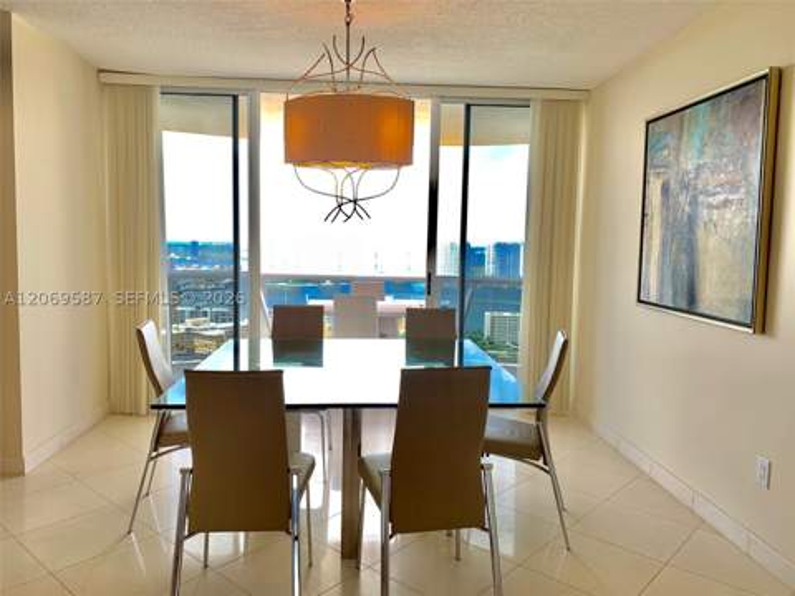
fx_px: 597
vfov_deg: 53.1
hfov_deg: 67.3
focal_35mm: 26
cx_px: 398
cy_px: 298
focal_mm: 4.25
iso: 25
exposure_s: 1/122
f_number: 1.8
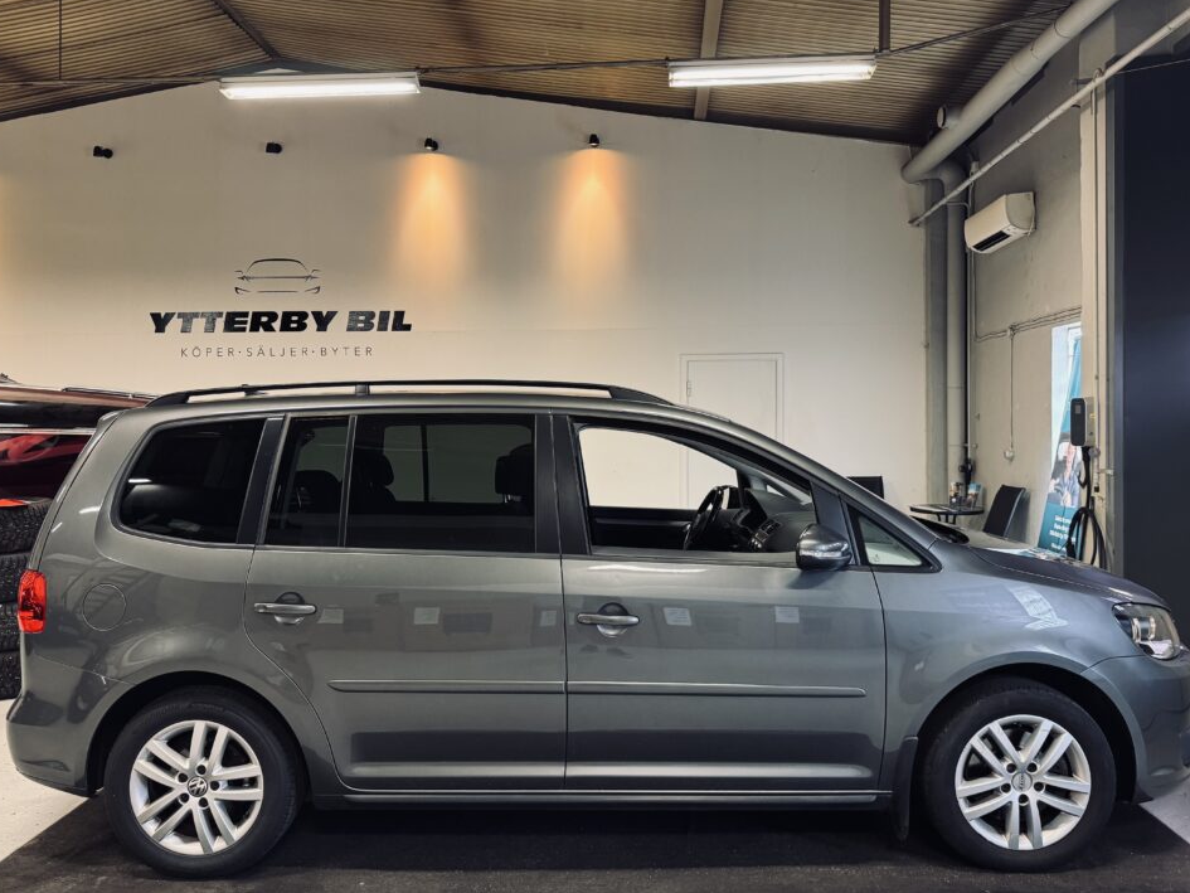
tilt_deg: -0.1
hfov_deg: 67.3
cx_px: 587
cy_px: 432
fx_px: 894
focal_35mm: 26
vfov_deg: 53.1
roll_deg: +1.0
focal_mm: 6.76
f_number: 1.78
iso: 250
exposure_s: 1/50
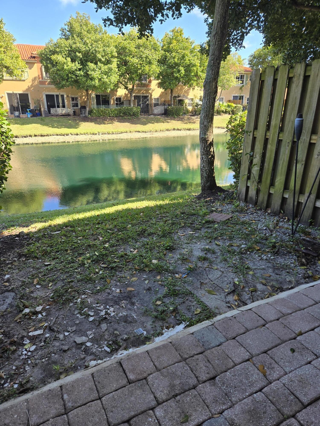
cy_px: 213
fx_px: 283
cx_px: 160
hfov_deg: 58.9
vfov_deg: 73.9
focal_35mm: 23
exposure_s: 1/444
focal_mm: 5.4
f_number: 1.8
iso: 25
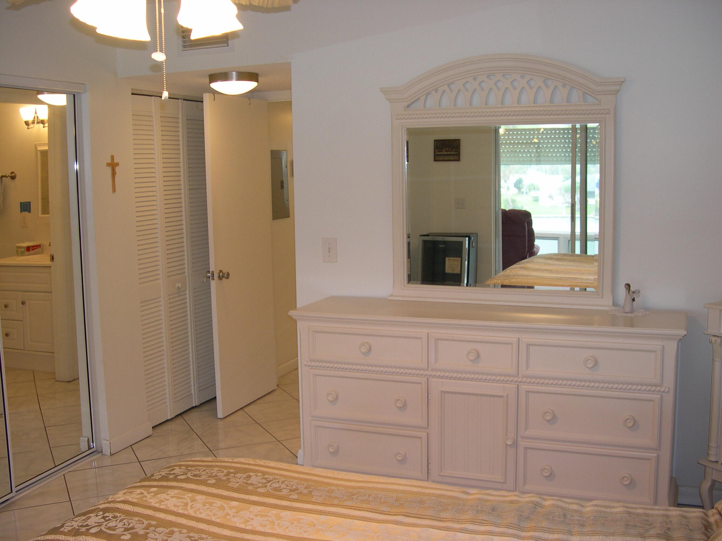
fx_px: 793
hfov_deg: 49.0
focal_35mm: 38
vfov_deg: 37.7
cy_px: 270
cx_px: 361
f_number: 2.8
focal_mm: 8
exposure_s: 1/32.9
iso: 100
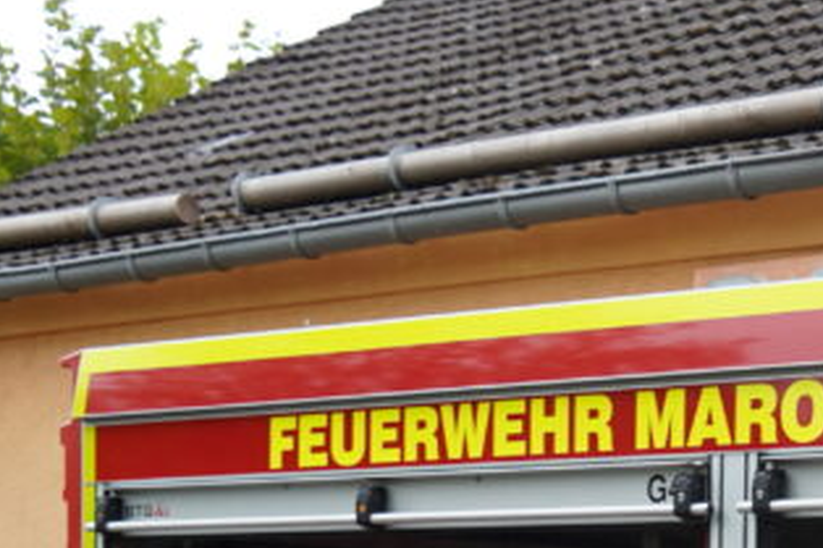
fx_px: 2445
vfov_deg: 12.1
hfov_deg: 17.4
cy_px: 853
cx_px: 1200
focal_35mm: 107
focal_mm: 24
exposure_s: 1/160
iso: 125
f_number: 4
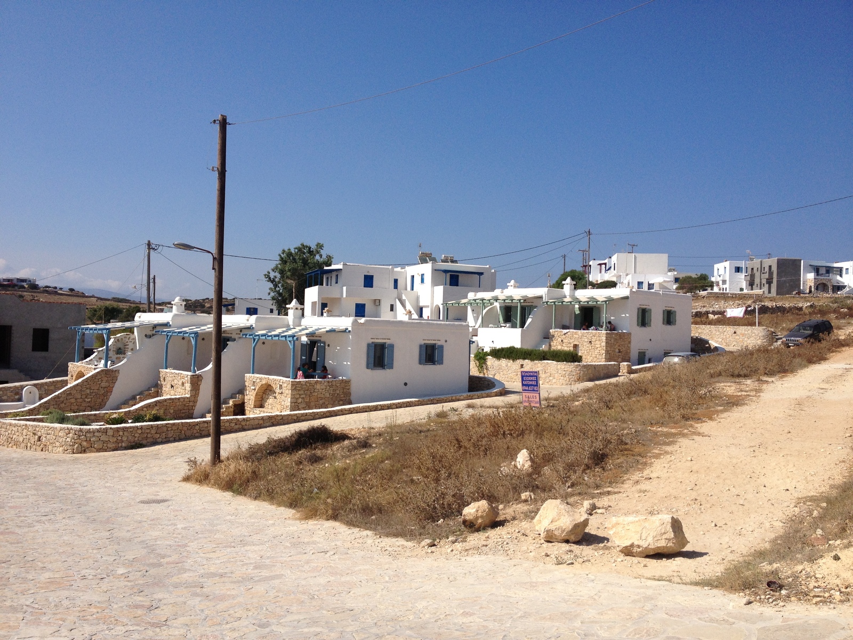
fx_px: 862
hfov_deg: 52.6
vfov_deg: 40.7
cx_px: 426
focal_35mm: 35
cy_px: 320
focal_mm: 4.28
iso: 50
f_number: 2.4
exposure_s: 1/3247
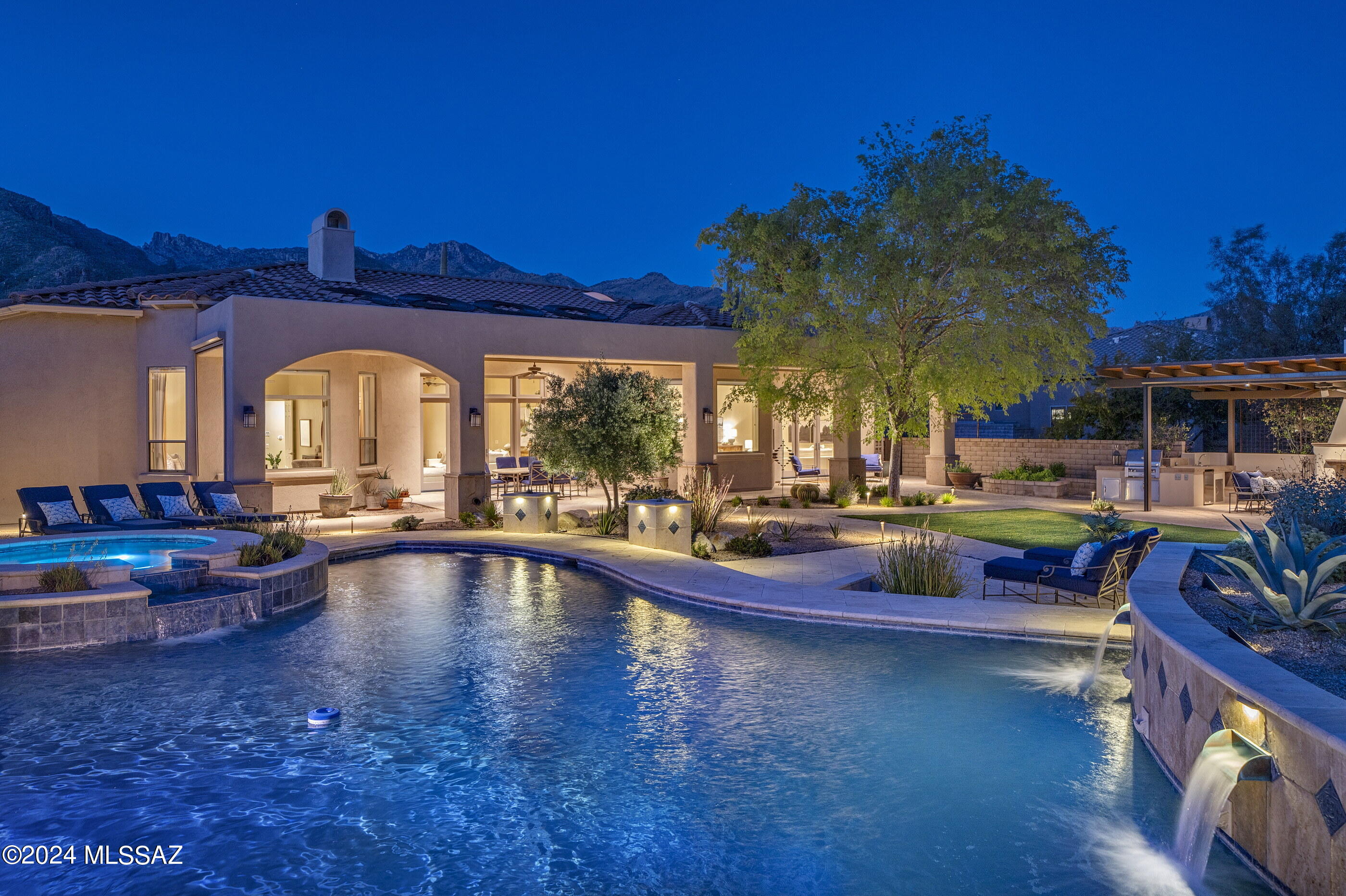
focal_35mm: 24
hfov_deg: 73.8
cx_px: 673
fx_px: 897
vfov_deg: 53.1
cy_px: 448
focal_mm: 24
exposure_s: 1.6
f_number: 4
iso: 200
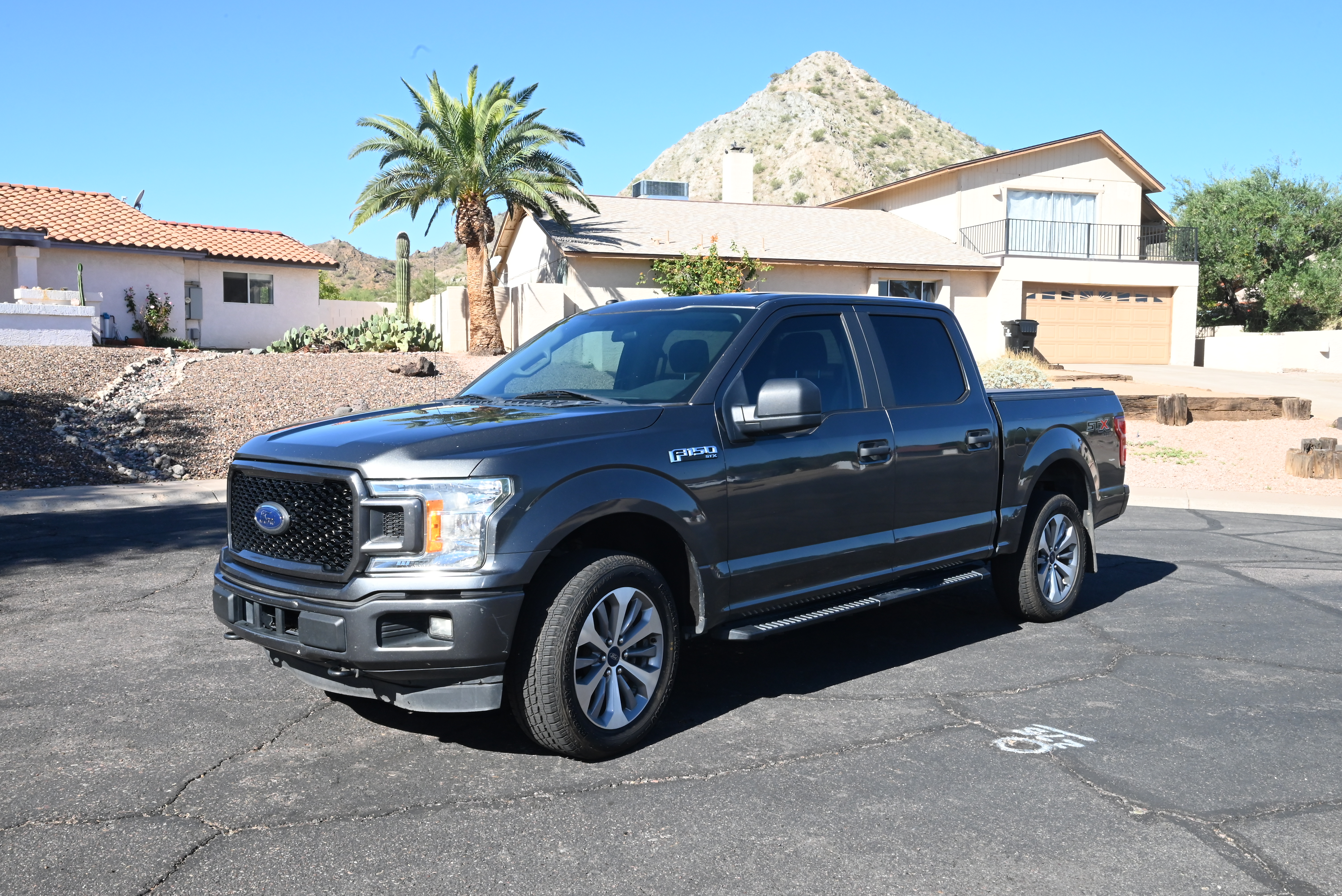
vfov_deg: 43.6
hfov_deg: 61.9
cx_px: 671
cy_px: 448
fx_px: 1119
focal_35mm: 30
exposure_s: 1/200
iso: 1250
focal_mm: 30
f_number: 22
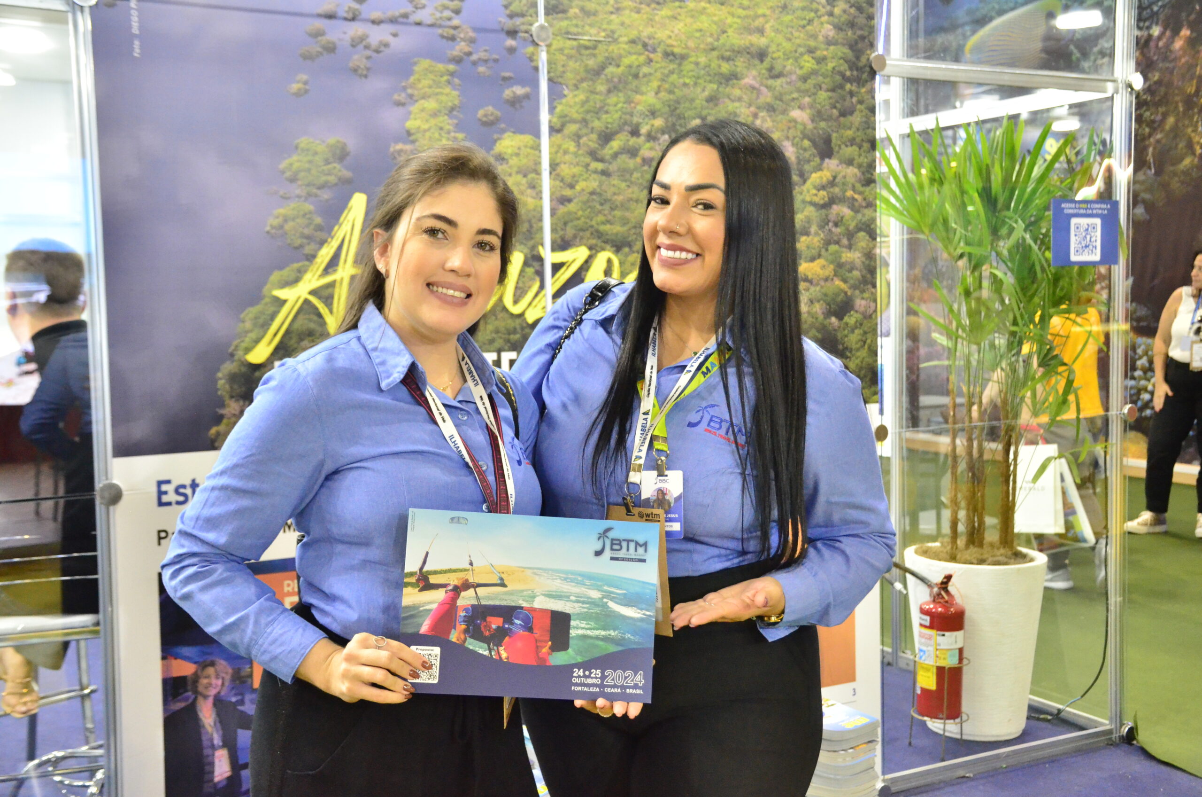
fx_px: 1350
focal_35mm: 40
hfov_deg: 48.0
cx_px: 601
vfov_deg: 32.9
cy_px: 398
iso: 3200
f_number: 4
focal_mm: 27
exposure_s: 1/125
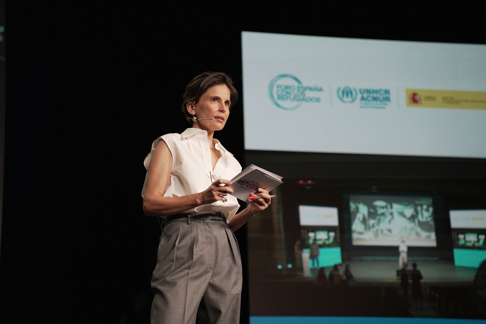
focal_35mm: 75
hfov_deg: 27.0
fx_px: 1012
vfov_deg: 18.2
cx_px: 243
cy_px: 162
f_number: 2.8
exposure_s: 1/200
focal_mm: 75
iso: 400
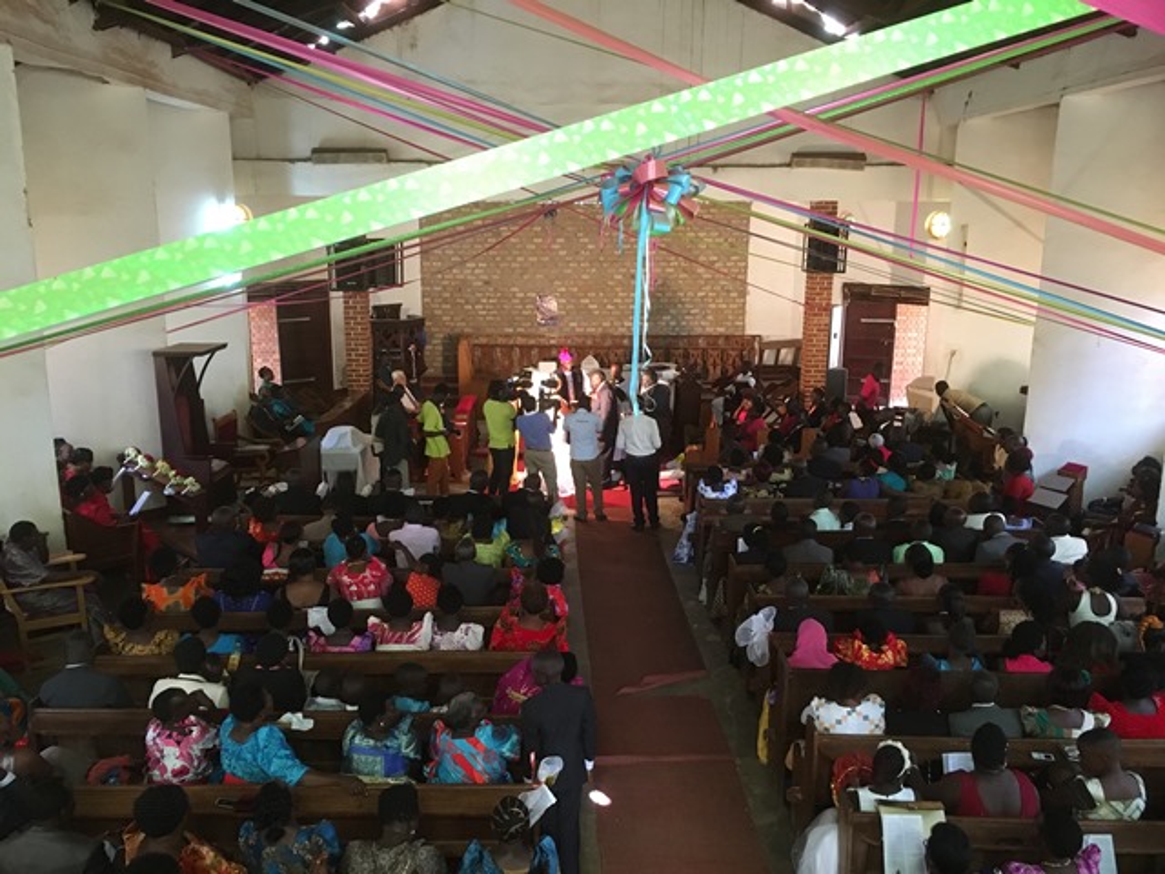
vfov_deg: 48.2
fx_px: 976
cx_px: 582
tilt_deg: -13.8
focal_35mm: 29
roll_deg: +0.1
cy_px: 437
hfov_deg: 61.7
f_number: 2.2
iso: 250
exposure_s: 1/25
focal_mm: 4.15
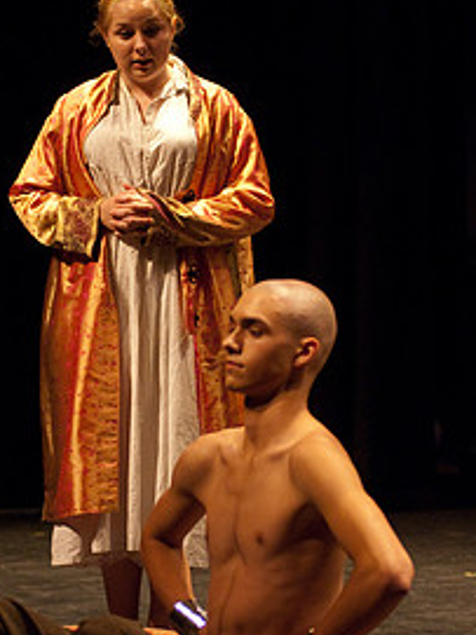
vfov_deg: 10.3
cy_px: 328
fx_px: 3523
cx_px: 170
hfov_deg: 7.7
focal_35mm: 192
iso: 1000
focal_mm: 80
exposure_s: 1/160
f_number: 2.8
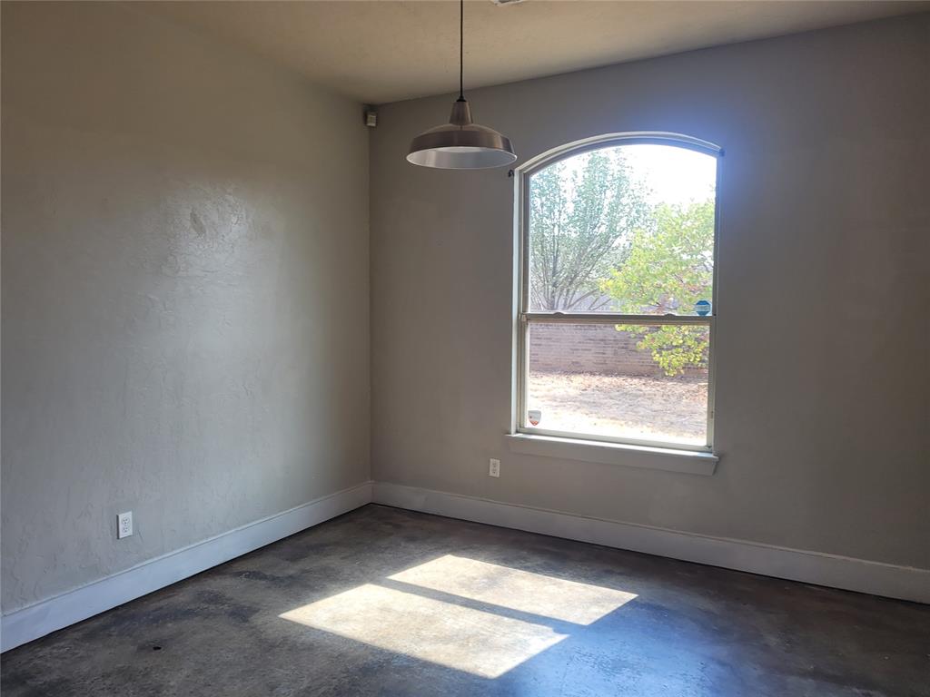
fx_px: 699
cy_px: 348
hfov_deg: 67.3
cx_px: 465
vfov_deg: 53.1
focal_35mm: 26
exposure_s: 1/196
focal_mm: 5.4
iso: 40
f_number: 1.8
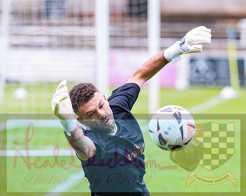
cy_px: 91
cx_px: 129
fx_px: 2312
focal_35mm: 318
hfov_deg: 6.1
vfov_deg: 4.9
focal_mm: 135
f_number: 2.2
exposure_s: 1/2000
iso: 640
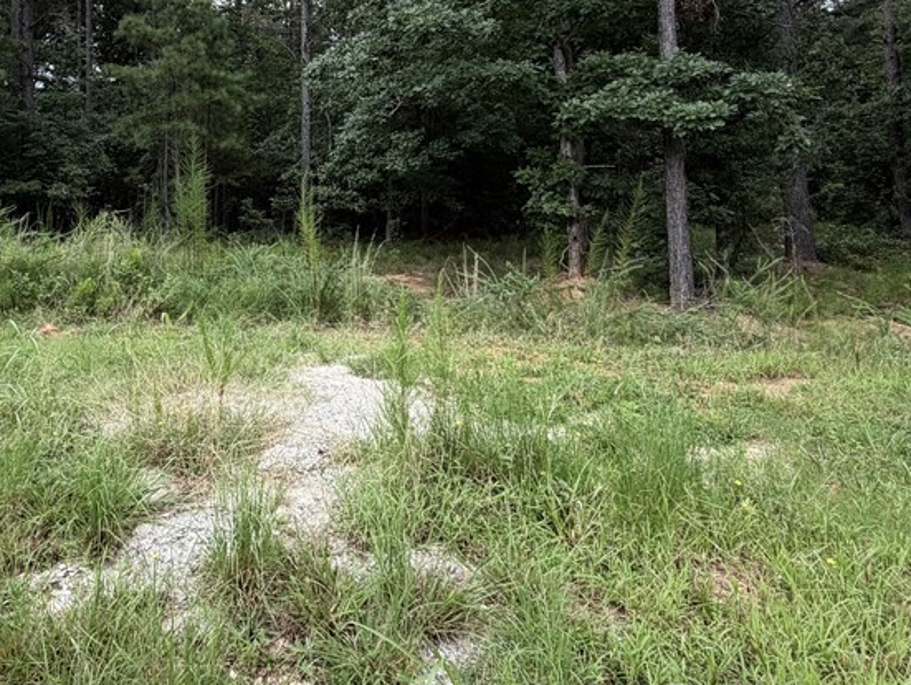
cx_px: 298
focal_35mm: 26
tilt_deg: +4.8
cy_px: 134
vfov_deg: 49.9
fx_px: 685
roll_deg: +1.3
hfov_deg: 65.3
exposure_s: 1/121
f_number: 2.2
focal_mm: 2.22
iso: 64
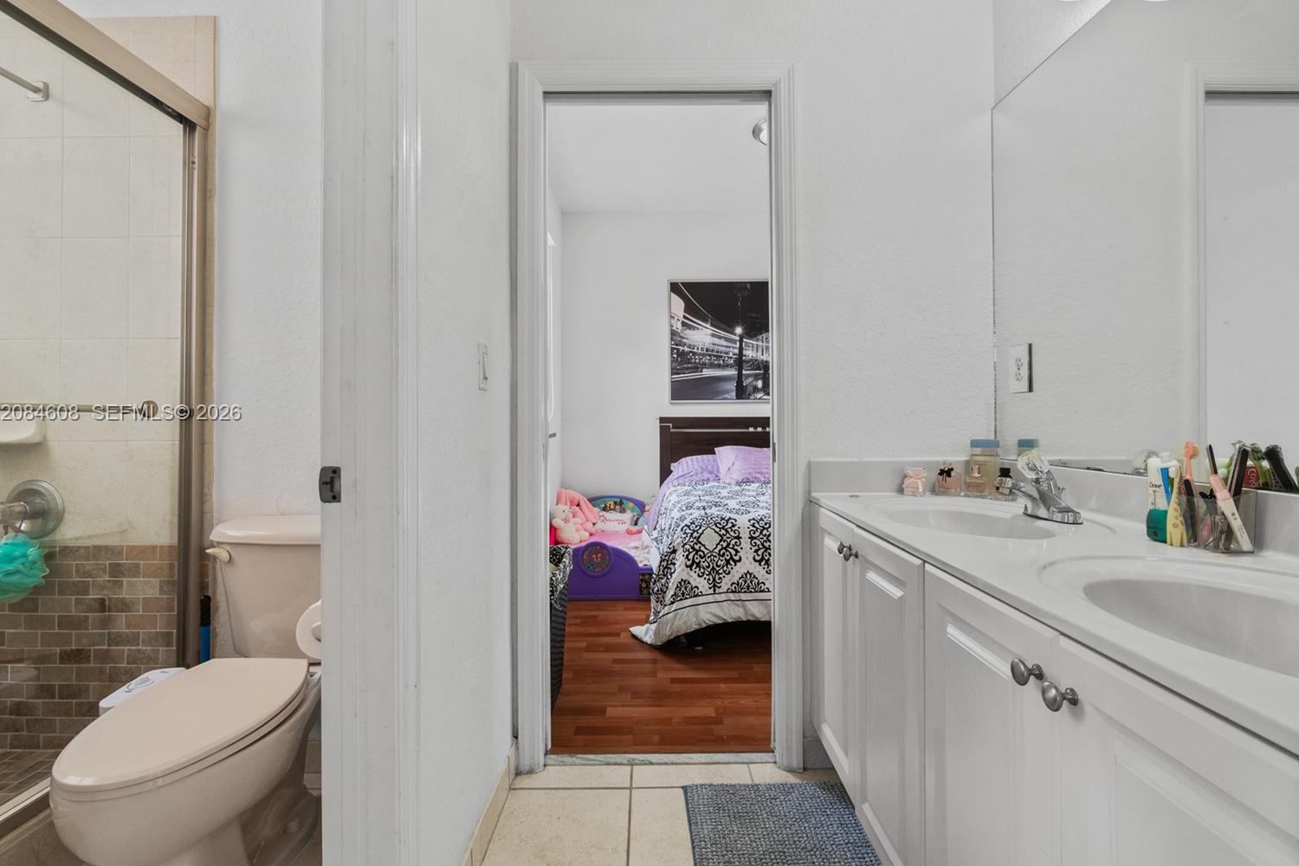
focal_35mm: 16
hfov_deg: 96.7
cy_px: 414
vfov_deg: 73.7
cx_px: 664
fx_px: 577
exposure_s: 1/4
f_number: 8
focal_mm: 10
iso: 250
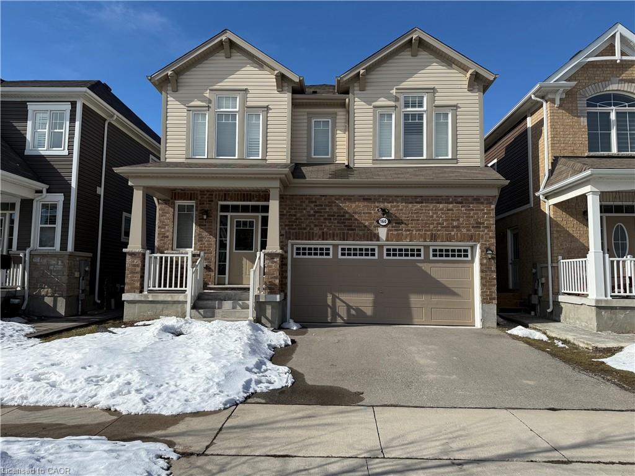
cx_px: 318
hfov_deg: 71.6
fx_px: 440
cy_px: 238
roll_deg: -1.7
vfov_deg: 56.8
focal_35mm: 24
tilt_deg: +4.6
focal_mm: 6.76
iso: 80
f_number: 1.78
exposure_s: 1/7353
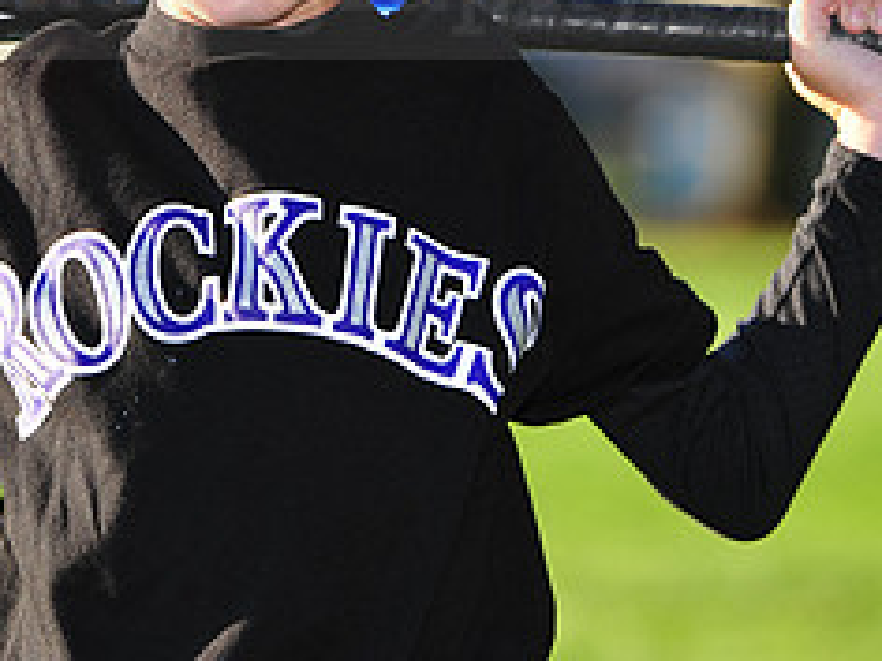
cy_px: -52
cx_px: 202
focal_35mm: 283
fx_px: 7211
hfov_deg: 7.0
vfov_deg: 5.2
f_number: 4.5
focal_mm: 120
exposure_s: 1/500
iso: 200
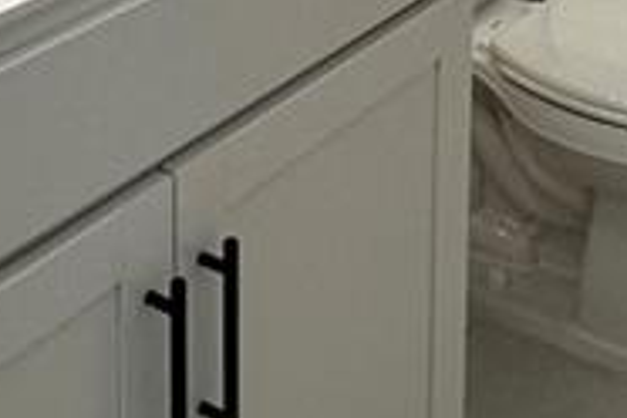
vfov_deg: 12.8
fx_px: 1637
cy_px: -411
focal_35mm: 94
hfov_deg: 21.6
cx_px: 384
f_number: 2.2
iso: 160
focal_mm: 2.22
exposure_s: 1/120
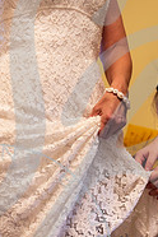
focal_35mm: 58
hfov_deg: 23.3
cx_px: 52
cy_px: 166
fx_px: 382
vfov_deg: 34.0
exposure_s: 1/160
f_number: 2.8
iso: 1600
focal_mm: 24
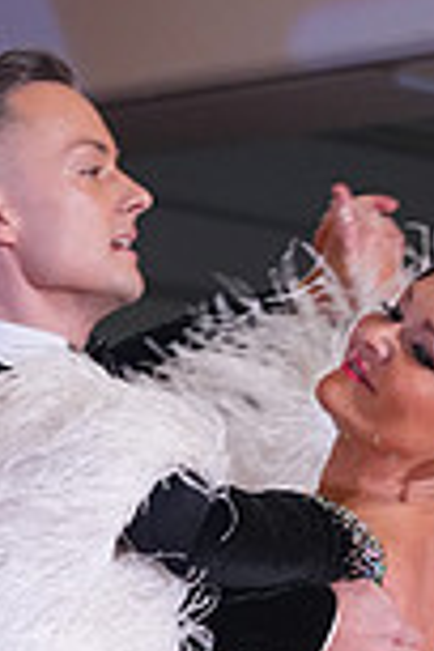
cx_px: 100
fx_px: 4792
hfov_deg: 5.2
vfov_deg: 7.7
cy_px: 817
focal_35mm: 265
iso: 2500
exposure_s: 1/250
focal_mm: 70
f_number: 4.5
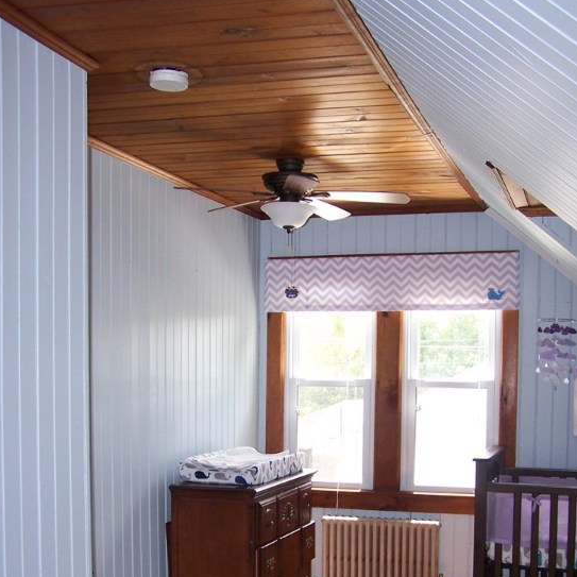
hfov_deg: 34.0
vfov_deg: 33.7
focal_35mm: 50
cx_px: 294
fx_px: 943
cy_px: 395
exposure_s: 1/80
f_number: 2.8
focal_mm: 6.7
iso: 140
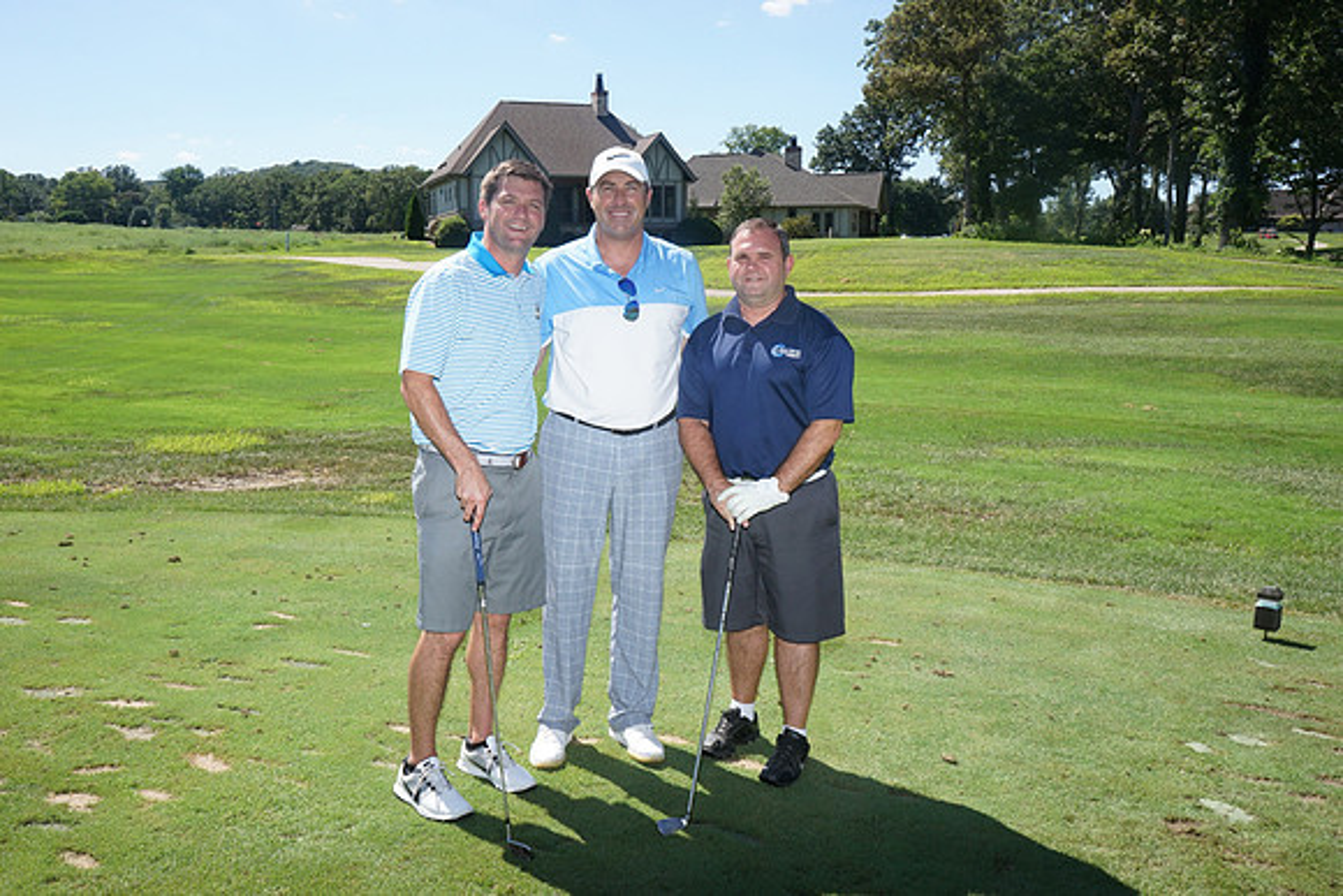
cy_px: 448
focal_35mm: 32
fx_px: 1194
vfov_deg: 41.1
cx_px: 672
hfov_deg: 58.7
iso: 800
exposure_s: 1/250
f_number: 18
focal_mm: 32
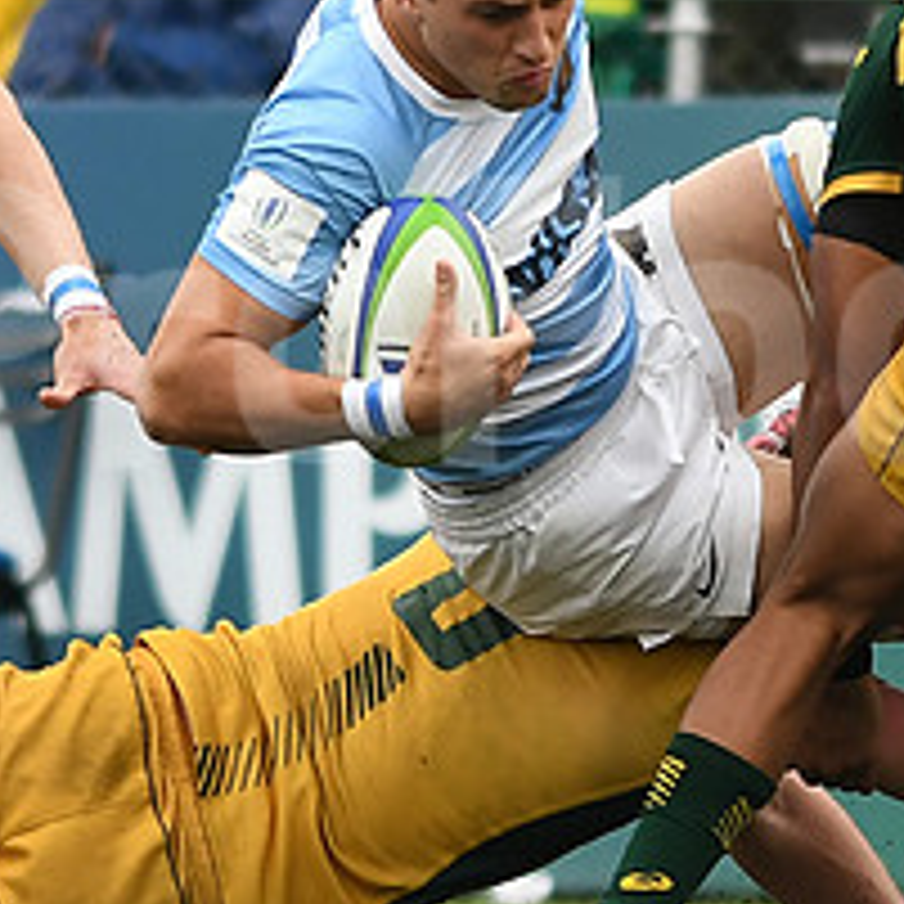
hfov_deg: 1.6
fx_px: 32737
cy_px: 313
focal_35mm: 1108
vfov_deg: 1.6
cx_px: 243
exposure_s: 1/1000
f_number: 2.8
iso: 500
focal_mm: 300
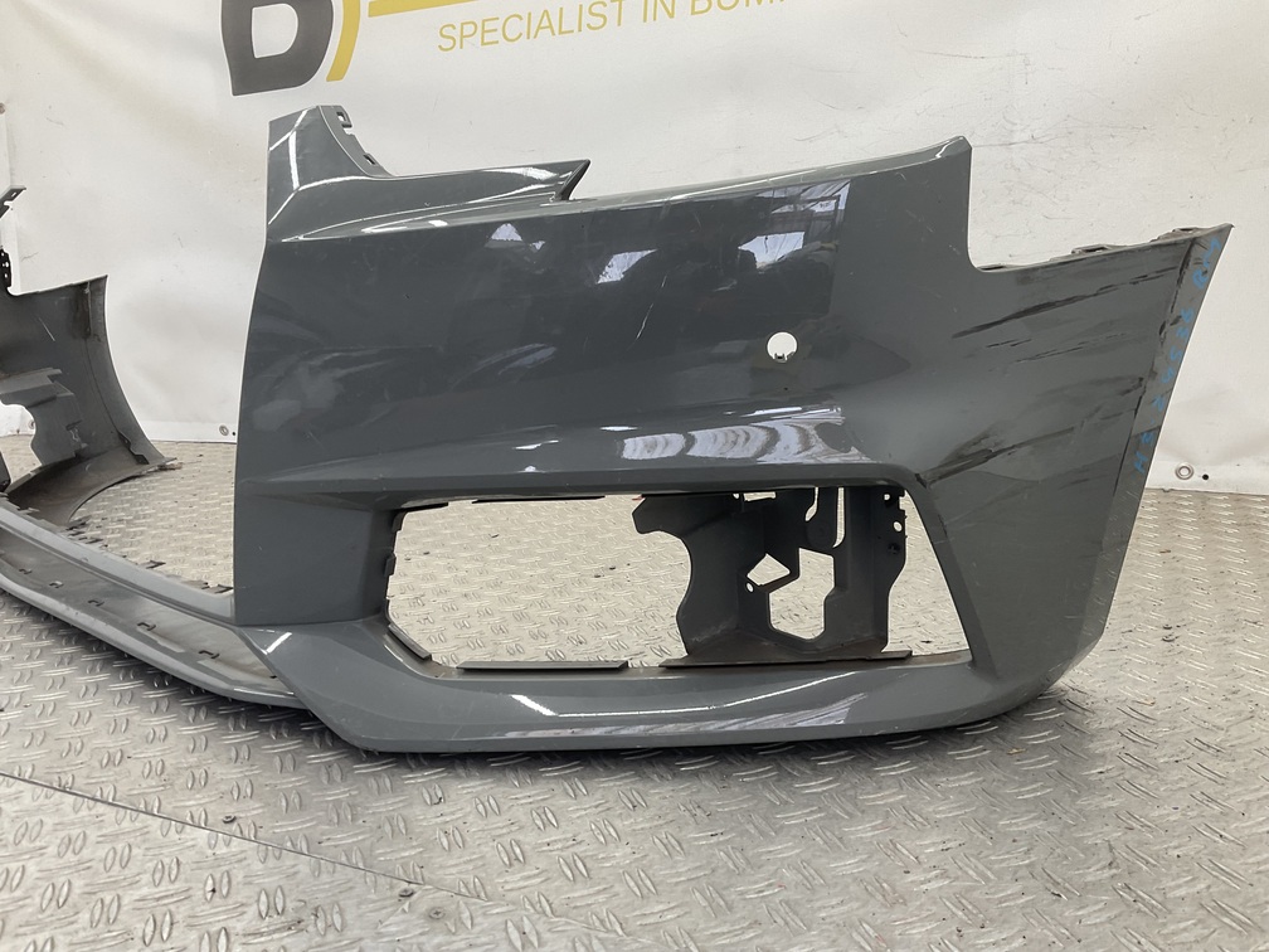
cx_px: 634
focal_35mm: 29
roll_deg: +1.9
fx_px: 1063
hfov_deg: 61.7
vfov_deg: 48.2
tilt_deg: -13.1
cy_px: 476
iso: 32
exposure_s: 1/120
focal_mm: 3
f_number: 1.8
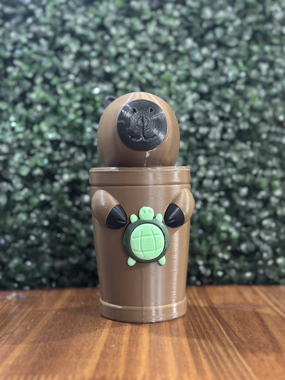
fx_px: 527
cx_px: 142
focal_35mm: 48
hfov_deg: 30.3
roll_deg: +0.2
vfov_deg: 39.7
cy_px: 190
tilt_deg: -0.1
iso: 640
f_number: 1.78
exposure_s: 1/33
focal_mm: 6.86
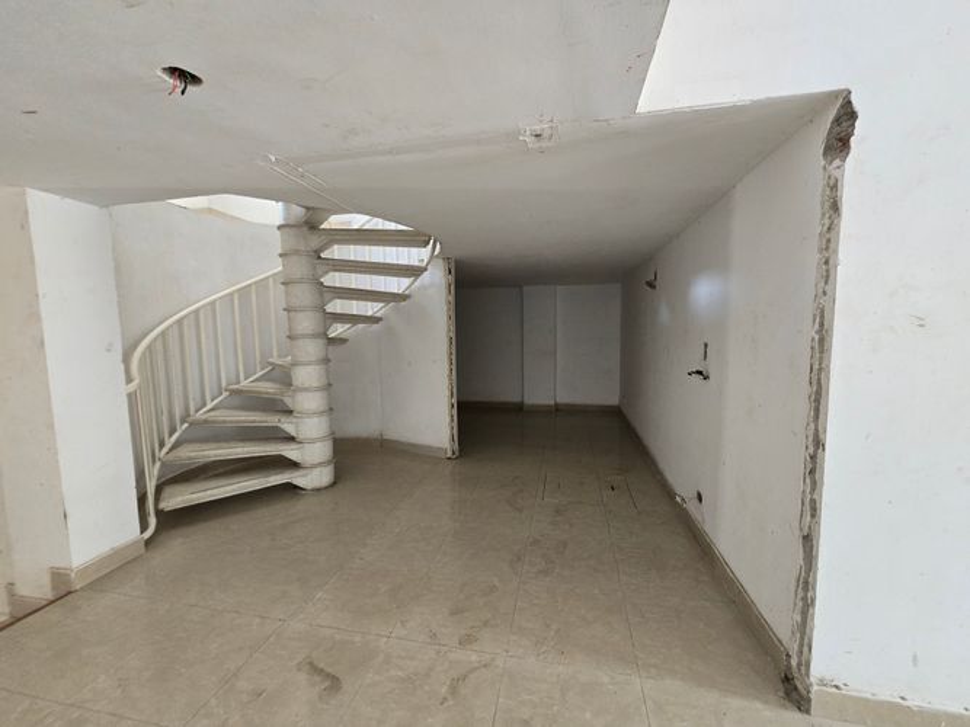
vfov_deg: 89.9
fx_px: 364
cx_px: 485
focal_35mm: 13
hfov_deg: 106.2
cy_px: 364
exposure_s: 1/60
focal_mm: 2.2
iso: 500
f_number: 2.2
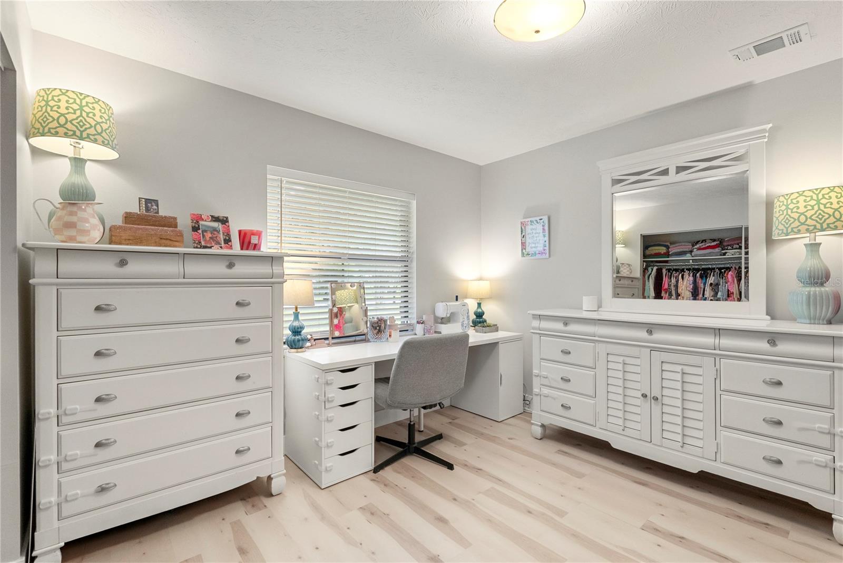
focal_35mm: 16
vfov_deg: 72.1
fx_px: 386
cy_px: 282
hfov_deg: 95.0
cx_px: 422
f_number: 9
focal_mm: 16.5
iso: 2000
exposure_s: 1/15
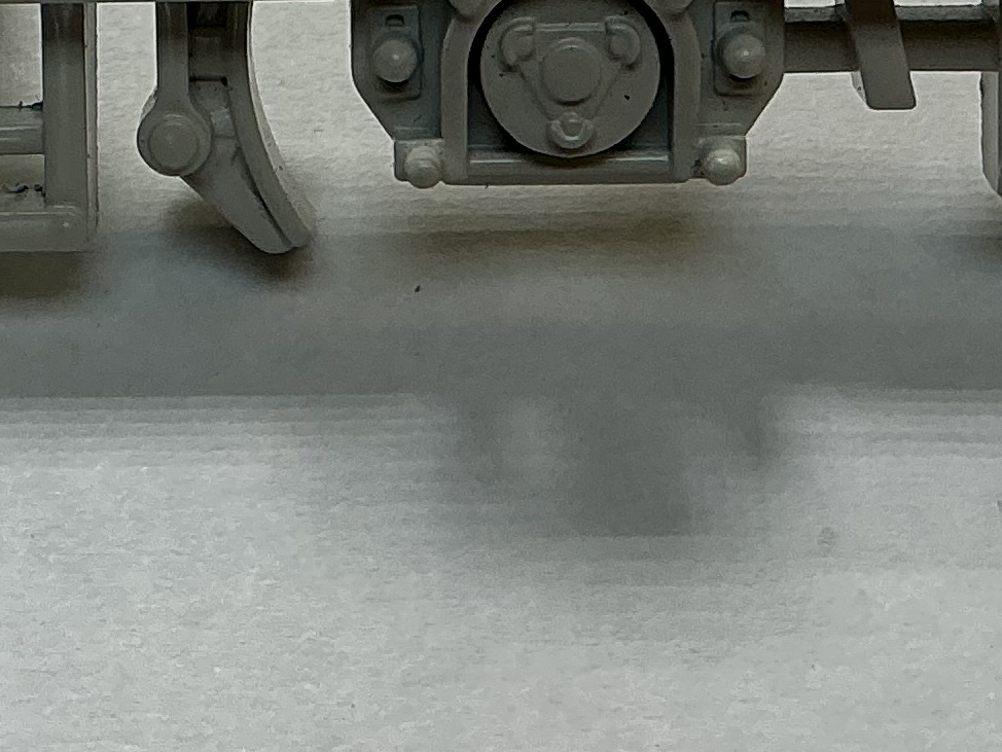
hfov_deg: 16.4
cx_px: 295
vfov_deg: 11.9
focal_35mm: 120
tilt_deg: -55.4
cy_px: -274
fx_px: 3474
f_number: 1.8
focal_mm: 3
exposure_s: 1/248
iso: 25
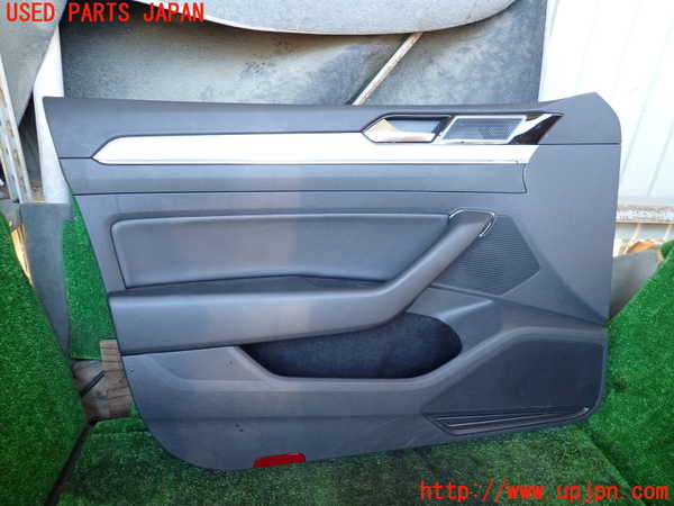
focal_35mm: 25
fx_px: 487
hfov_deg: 69.4
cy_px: 253
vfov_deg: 54.9
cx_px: 337
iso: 250
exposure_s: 1/30
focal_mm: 4.5
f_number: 2
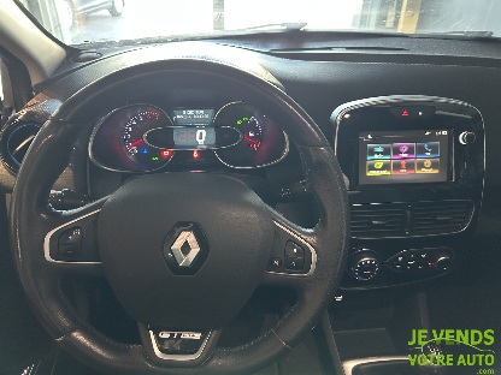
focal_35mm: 26
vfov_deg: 53.1
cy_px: 188
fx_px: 376
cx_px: 250
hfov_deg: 67.3
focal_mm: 5.7
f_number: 1.5
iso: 500
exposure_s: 1/33
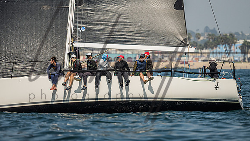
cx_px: 141
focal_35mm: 575
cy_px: 58
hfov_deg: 3.8
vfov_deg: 2.1
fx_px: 3811
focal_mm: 400
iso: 360
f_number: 5.6
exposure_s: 1/4000
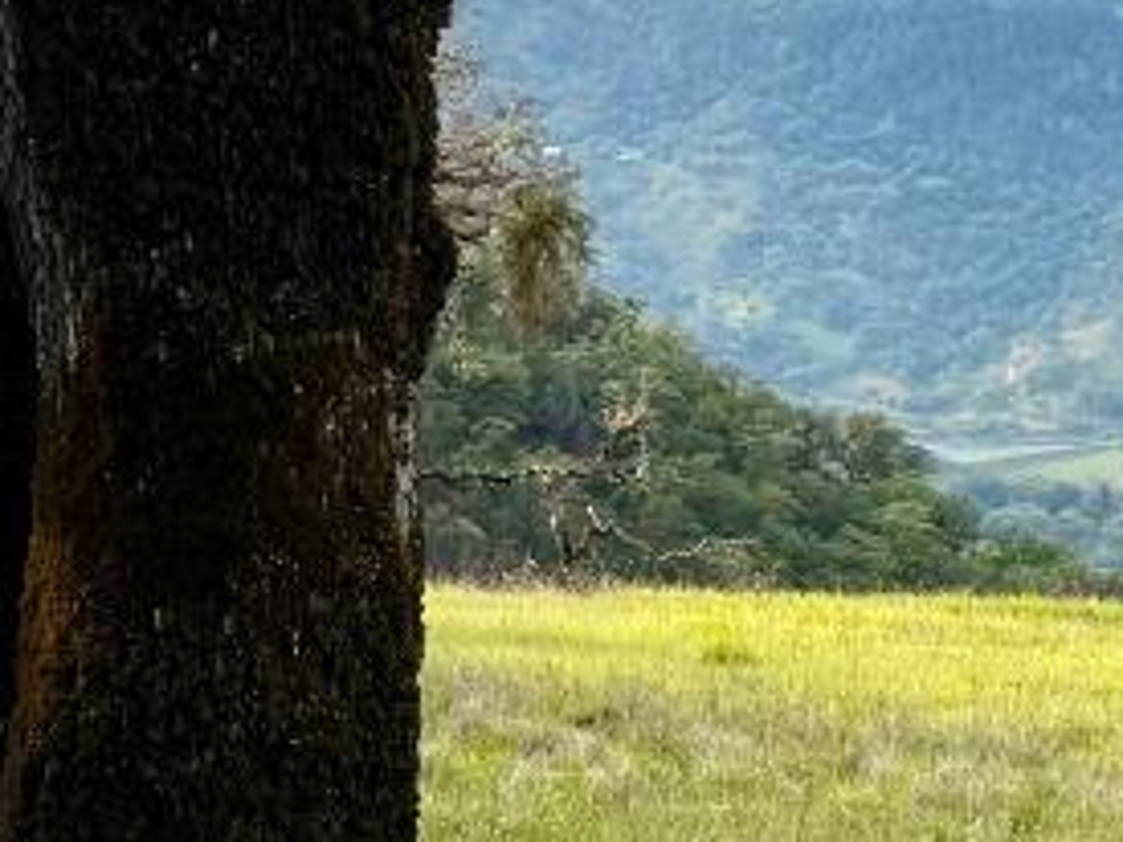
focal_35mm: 131
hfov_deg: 13.5
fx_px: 4248
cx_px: 2013
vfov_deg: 11.3
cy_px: 243
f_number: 1.78
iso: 80
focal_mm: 6.76
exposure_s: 1/1585
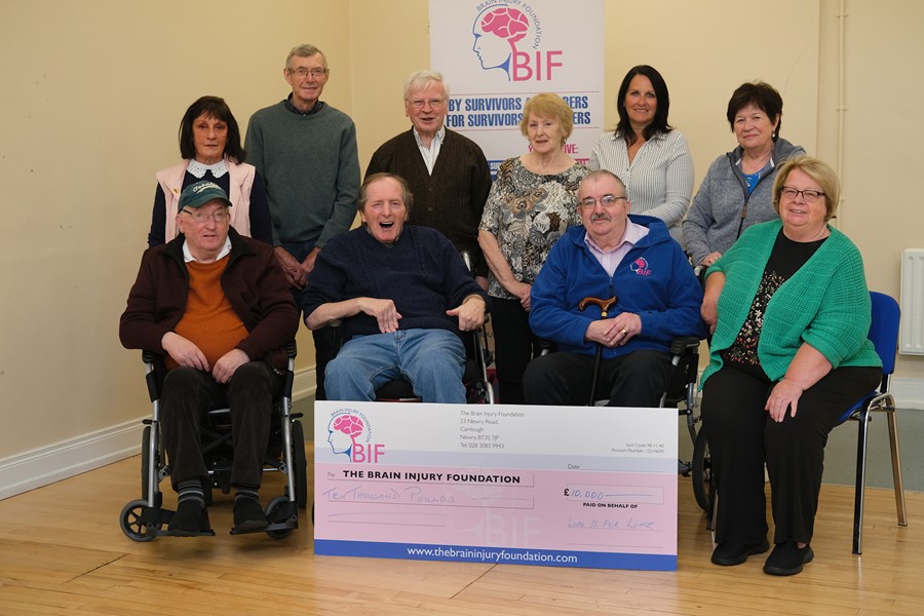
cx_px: 462
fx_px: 1360
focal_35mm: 53
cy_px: 308
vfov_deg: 25.5
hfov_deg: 37.5
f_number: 3.2
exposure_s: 1/250
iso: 800
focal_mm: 35
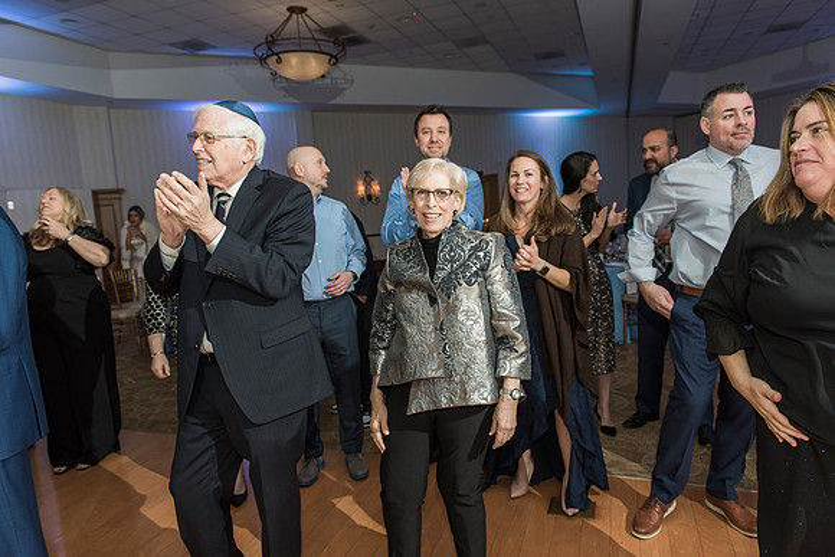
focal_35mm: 24
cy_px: 278
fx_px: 557
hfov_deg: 73.7
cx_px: 418
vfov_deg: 53.2
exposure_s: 1/100
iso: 800
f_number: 4
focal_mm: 24
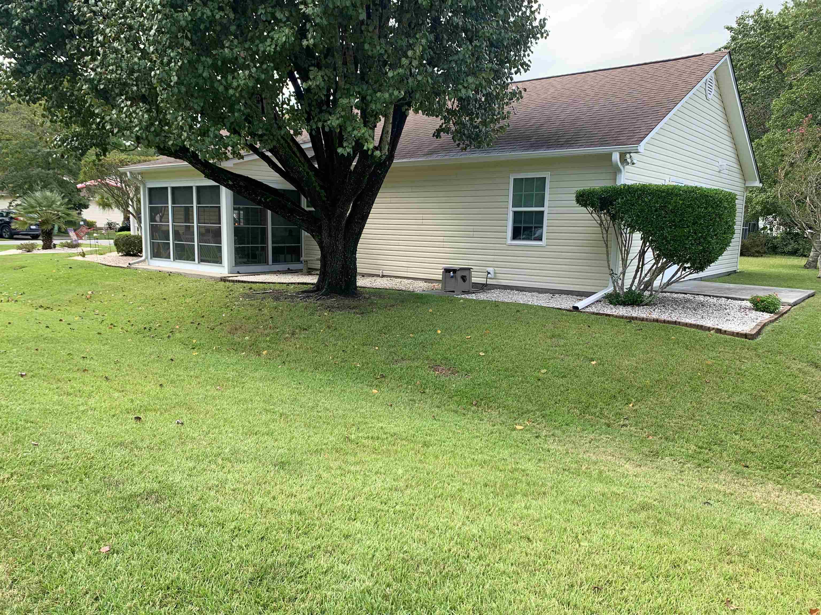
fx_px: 617
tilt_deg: -8.1
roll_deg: -1.2
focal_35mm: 26
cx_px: 410
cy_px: 308
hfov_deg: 67.3
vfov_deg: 53.1
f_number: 1.8
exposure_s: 1/437
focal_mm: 4.25
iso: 25
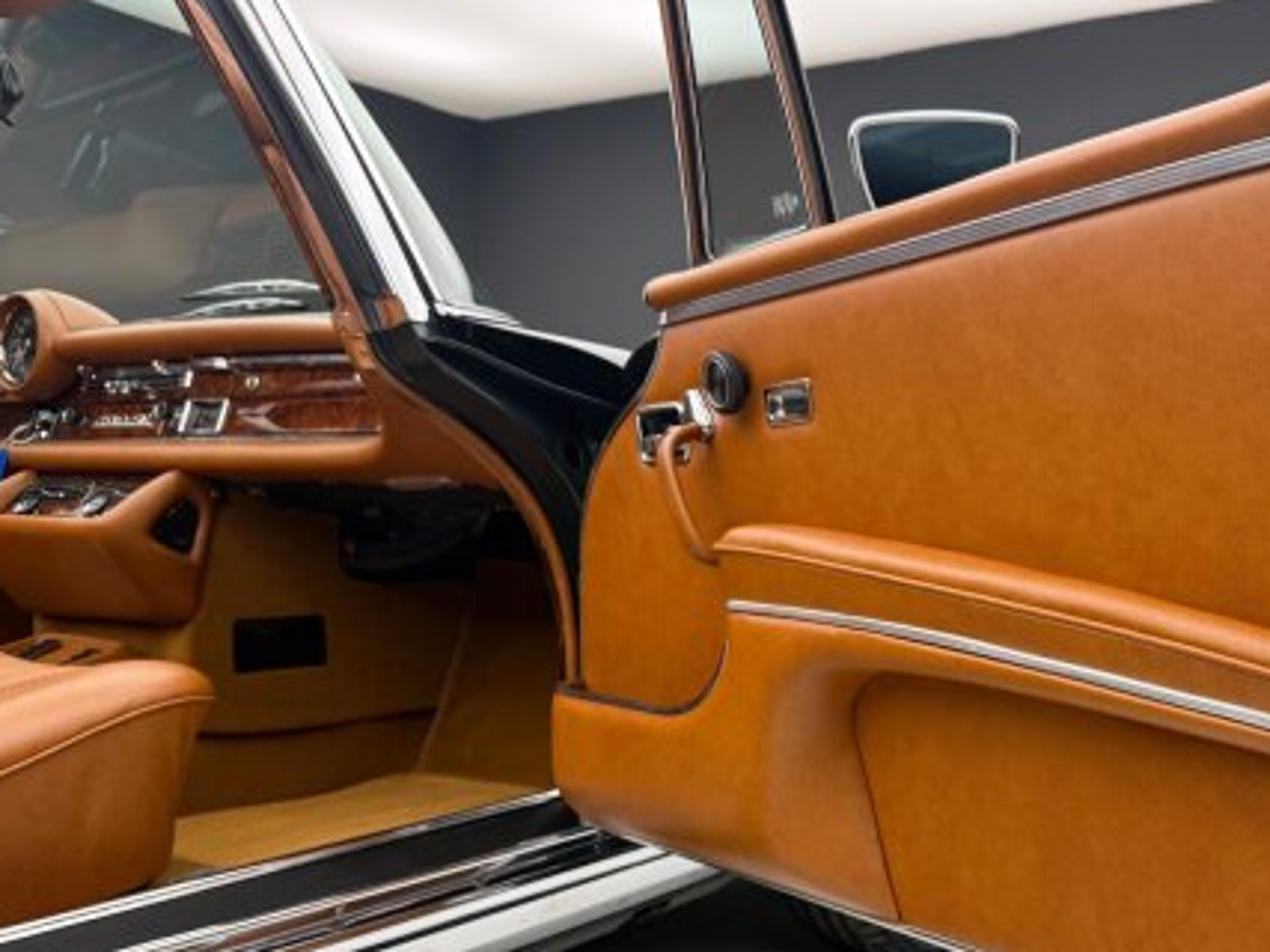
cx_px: 928
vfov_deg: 39.1
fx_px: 1320
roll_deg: -2.8
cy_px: 640
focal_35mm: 36
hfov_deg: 49.6
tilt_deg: -5.3
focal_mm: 6.76
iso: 160
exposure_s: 1/50
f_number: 1.78
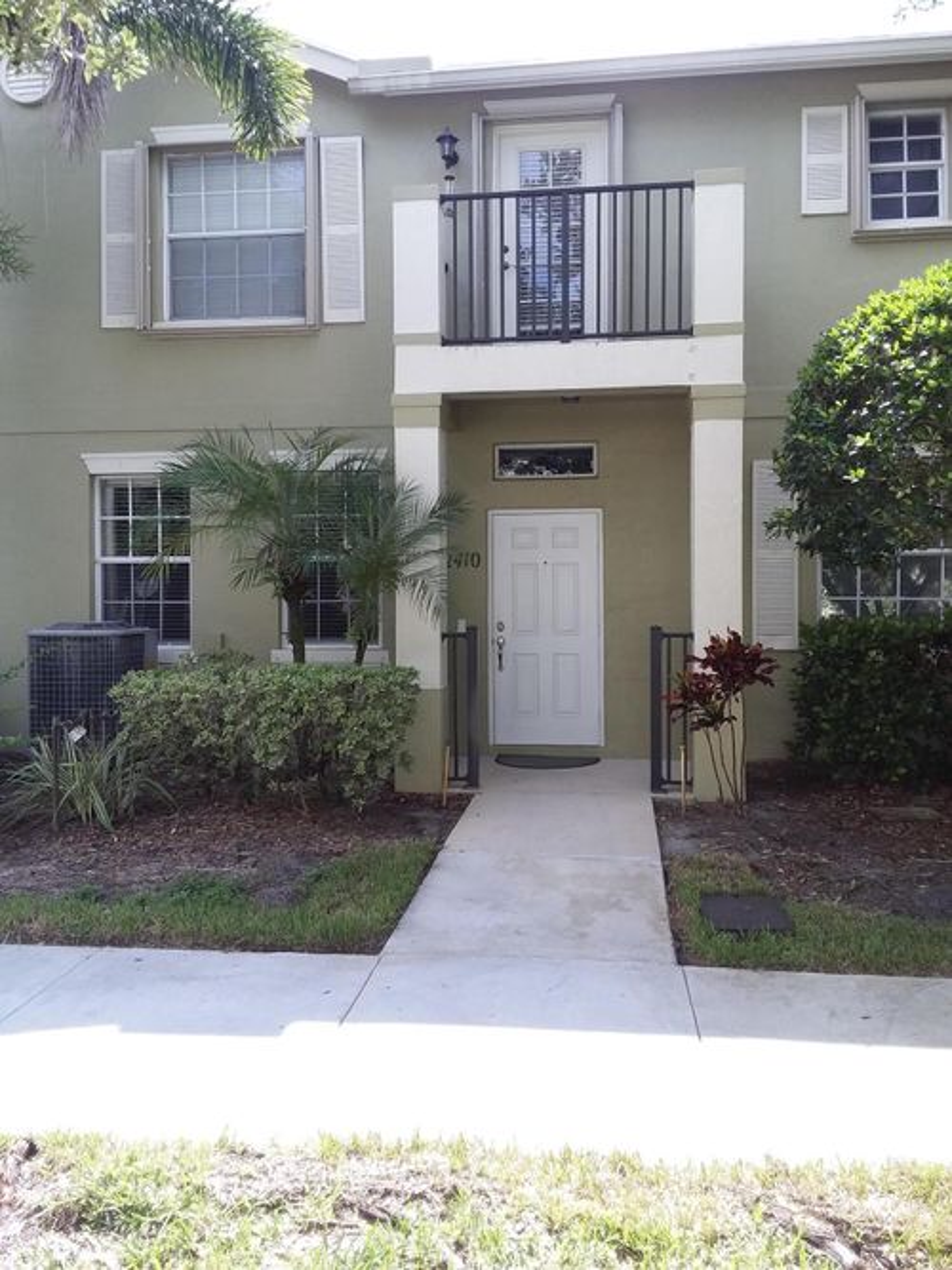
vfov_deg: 63.5
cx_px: 476
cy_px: 635
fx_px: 1027
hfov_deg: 49.7
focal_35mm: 28
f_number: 1.9
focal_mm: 2.91
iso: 40
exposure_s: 1/424
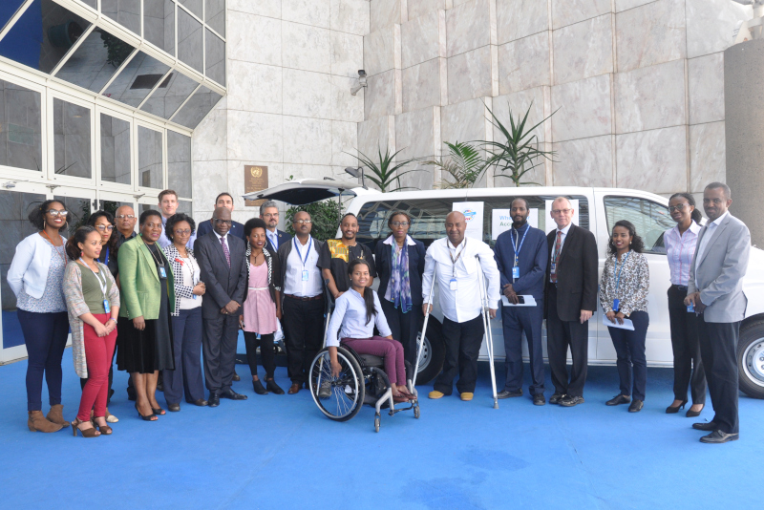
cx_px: 382
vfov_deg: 48.0
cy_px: 255
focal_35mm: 27
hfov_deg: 67.4
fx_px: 573
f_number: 7.1
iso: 640
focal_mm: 18
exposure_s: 1/50
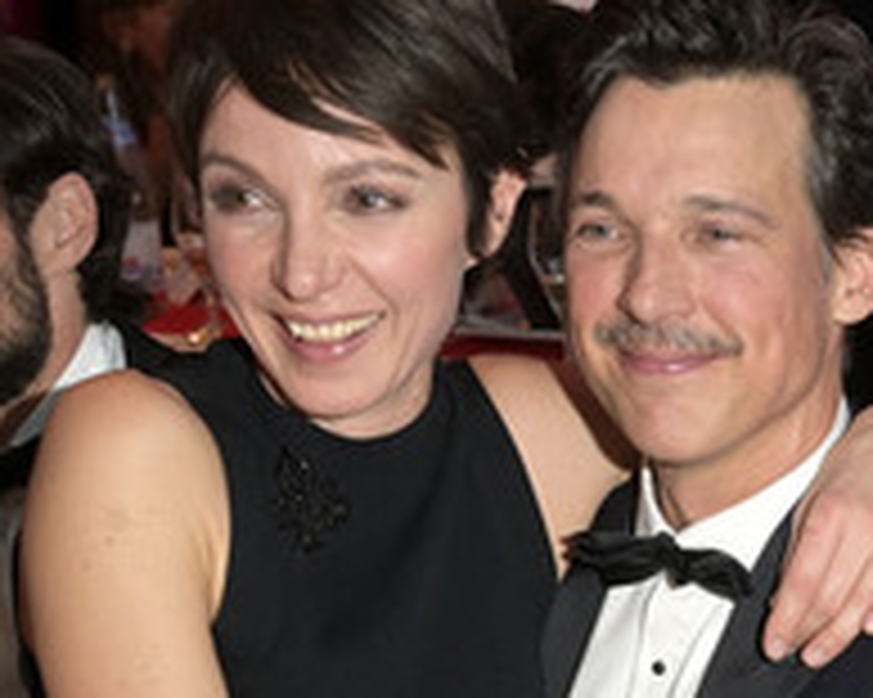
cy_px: 563
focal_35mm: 83
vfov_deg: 18.3
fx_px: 2143
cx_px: 718
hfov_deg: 22.7
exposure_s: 1/100
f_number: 5
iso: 2500
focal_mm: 38
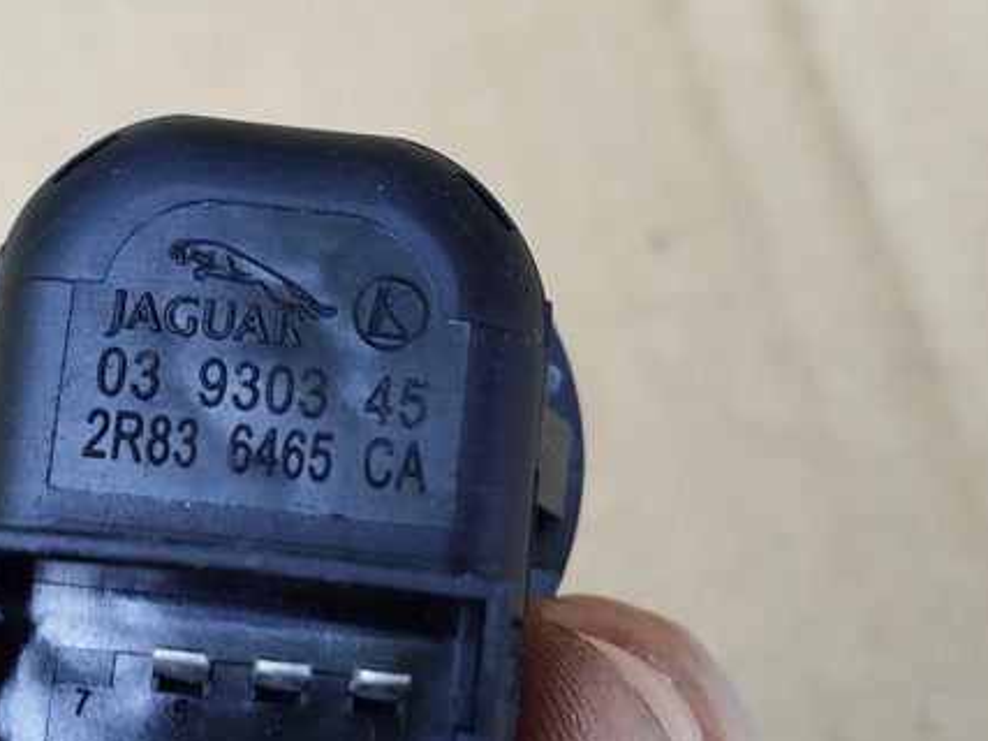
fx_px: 2054
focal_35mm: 72
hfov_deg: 26.9
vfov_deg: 20.4
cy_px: 347
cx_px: 356
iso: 160
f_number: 1.7
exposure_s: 1/50
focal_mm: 5.31
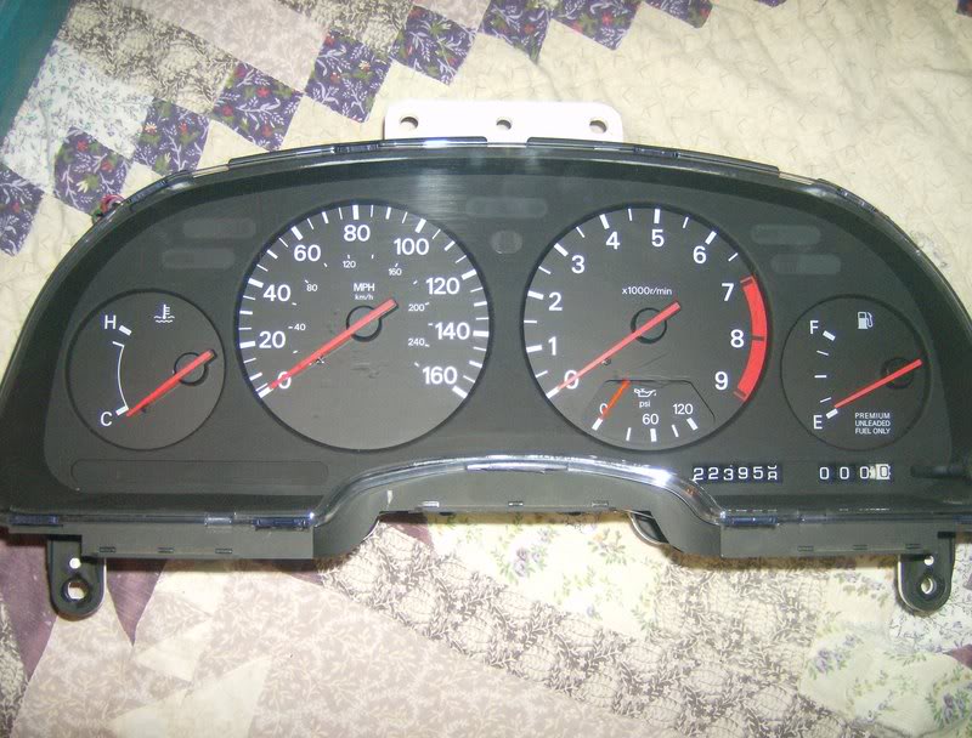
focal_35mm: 36
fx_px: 1016
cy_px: 369
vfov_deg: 40.0
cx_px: 486
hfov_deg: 51.1
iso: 200
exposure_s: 1/60
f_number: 2.8
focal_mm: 6
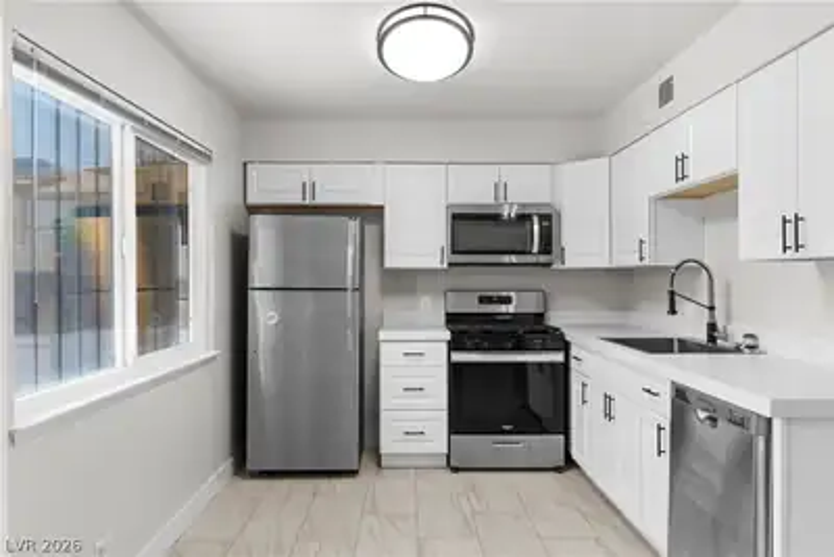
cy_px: 278
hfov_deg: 71.5
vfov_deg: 51.3
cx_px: 417
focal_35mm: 25
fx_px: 579
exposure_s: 1/10
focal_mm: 25
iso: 400
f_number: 8
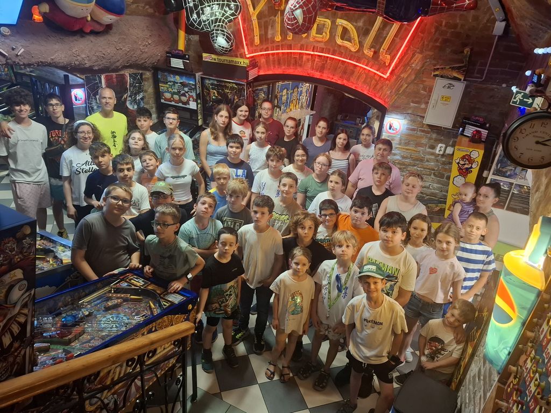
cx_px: 276
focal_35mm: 23
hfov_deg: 73.9
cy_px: 206
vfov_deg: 58.9
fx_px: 366
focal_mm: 5.54
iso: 400
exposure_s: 1/33
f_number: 1.8
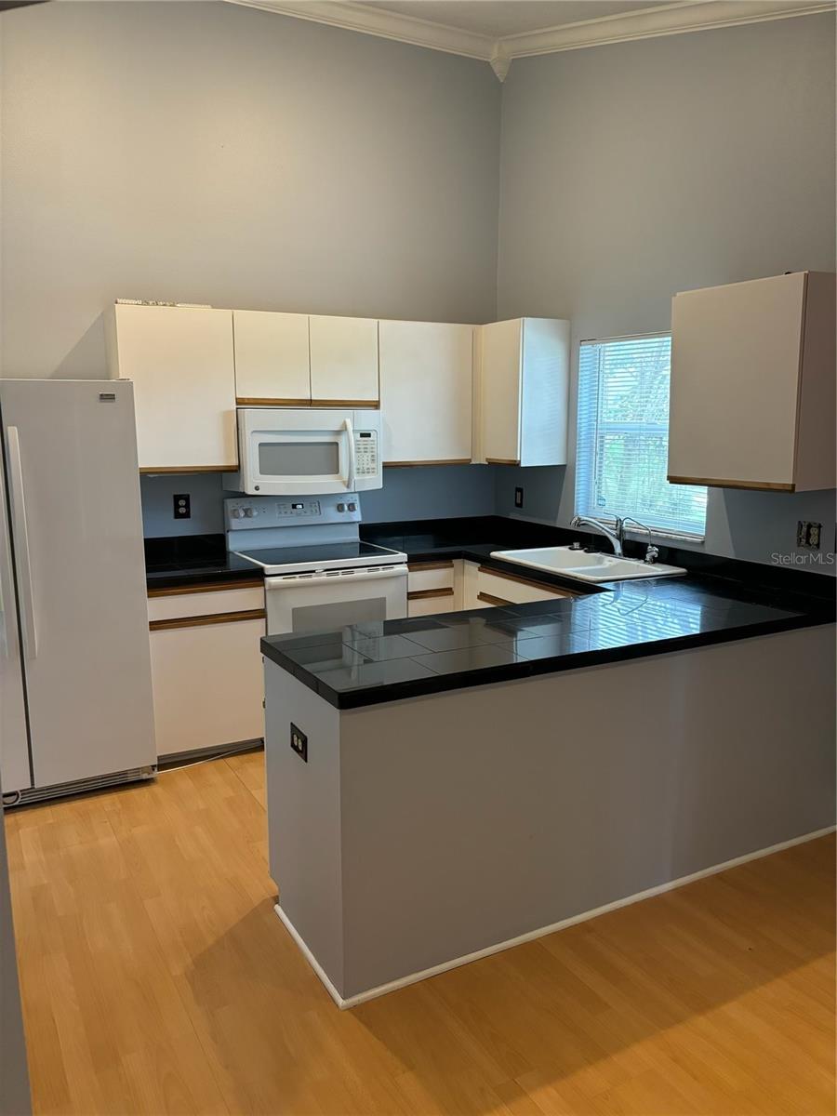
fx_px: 838
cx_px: 418
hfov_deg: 53.1
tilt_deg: -8.8
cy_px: 558
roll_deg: +0.3
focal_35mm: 26
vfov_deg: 67.3
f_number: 1.6
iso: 250
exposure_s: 1/60
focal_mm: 5.96
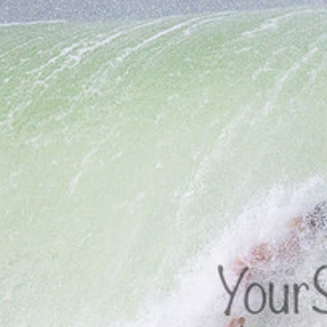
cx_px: 460
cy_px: 304
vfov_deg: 0.8
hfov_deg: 0.8
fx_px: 24068
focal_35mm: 2252
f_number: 11
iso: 1800
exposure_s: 1/2000
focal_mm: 800
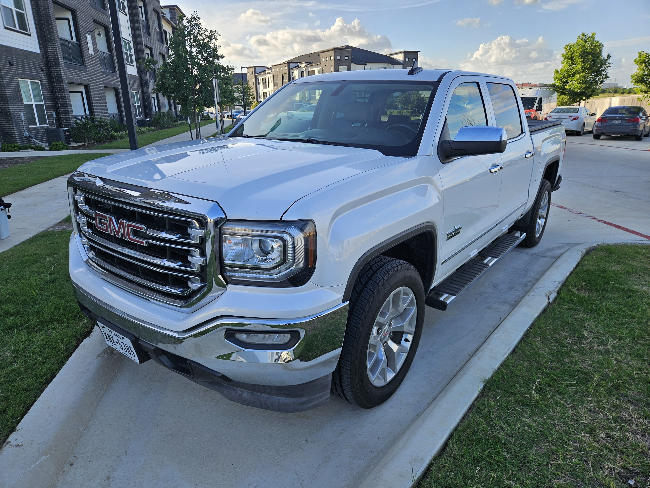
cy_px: 244
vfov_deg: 58.9
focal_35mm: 23
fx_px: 432
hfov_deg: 73.9
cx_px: 325
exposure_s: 1/652
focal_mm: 5.4
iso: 25
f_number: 1.8
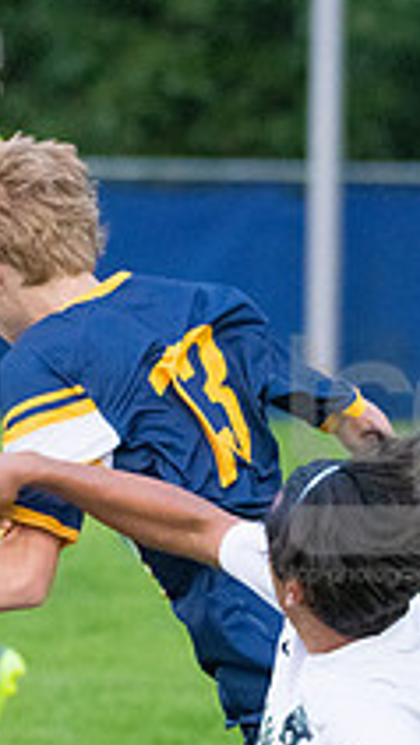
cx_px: 399
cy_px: 461
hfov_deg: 2.1
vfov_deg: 3.7
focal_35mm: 576
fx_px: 11381
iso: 6400
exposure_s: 1/2000
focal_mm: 200
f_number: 5.6
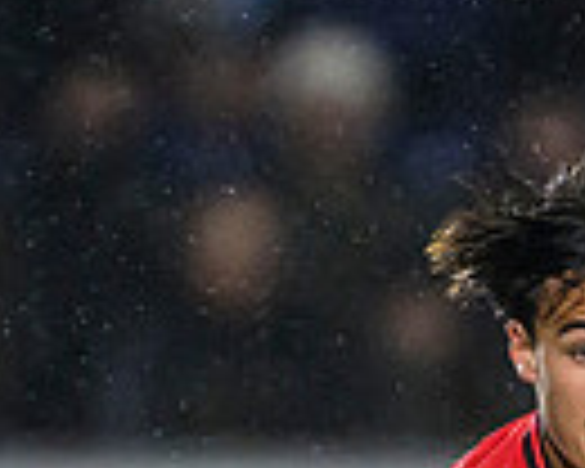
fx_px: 55283
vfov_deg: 0.5
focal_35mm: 3193
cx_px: 762
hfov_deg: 0.6
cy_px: 1131
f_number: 3.2
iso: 5000
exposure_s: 1/2500
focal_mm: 400
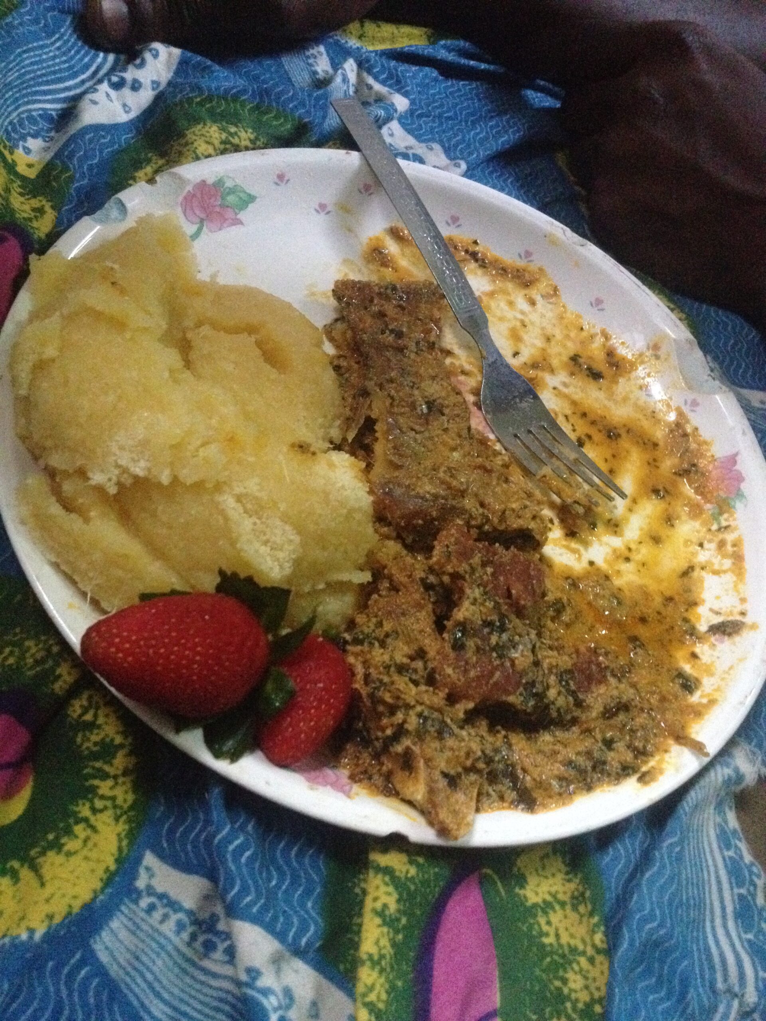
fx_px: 1033
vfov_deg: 52.6
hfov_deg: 40.7
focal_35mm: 35
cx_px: 383
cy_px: 510
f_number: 2.4
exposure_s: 1/15
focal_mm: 4.28
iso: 800
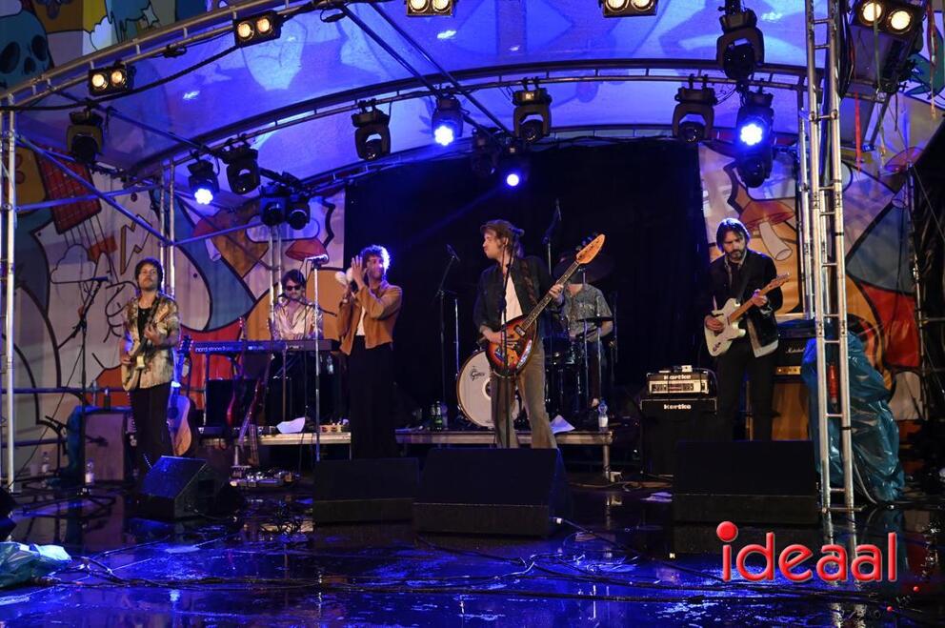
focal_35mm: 35
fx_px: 918
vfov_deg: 37.8
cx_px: 472
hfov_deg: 54.5
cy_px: 314
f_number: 5
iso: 8000
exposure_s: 1/100
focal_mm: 35
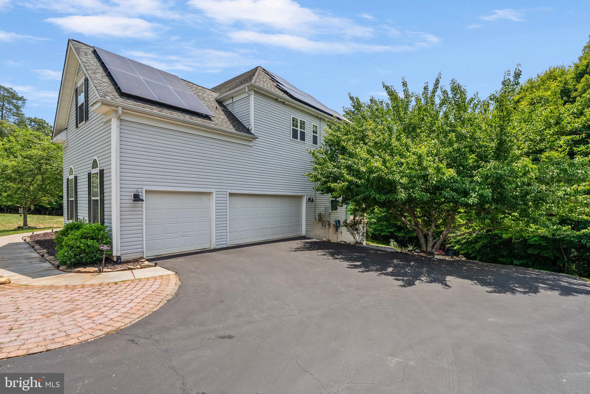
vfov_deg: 73.8
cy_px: 197
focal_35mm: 16
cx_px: 295
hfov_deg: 96.7
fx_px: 262
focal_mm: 16
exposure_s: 1/400
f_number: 8
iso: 800
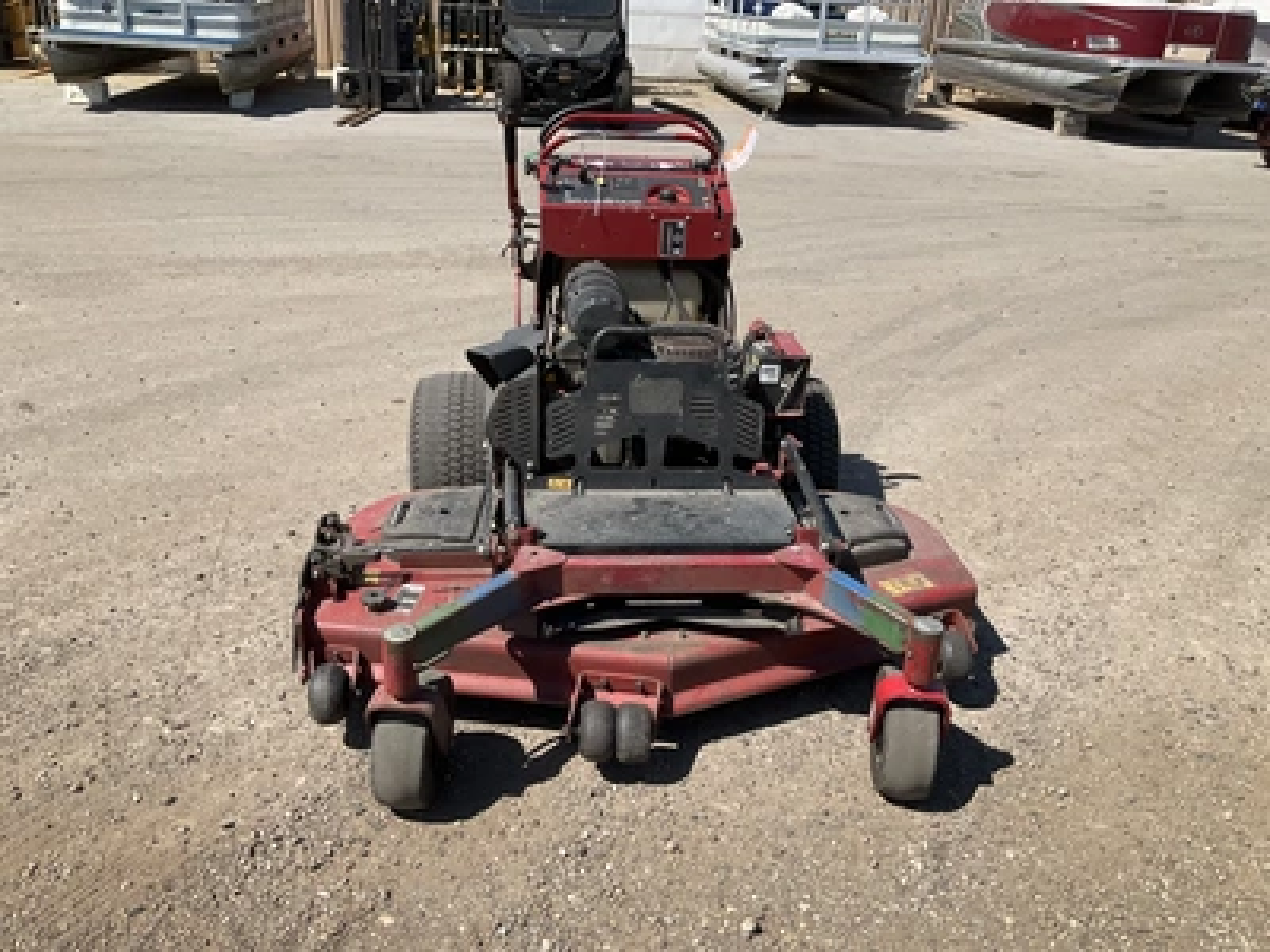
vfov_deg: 48.2
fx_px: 1064
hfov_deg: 61.7
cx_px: 635
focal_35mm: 29
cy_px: 476
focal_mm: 3
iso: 25
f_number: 1.8
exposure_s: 1/1786
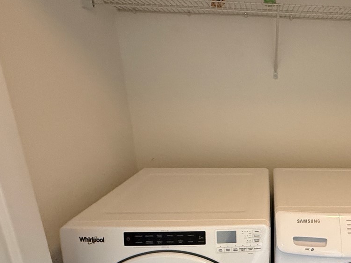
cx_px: 292
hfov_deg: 54.8
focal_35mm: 30
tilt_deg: -19.1
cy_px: 187
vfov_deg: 45.6
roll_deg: -1.1
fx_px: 304
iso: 500
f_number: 2.2
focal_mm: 2.22
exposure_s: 1/60
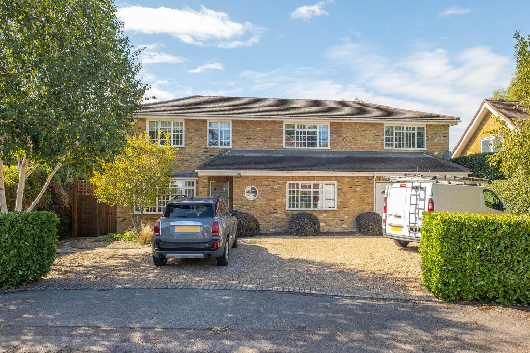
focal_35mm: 20
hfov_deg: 84.0
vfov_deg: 61.9
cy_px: 176
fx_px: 294
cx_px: 265
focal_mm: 13.2
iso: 400
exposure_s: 1/320
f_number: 6.4
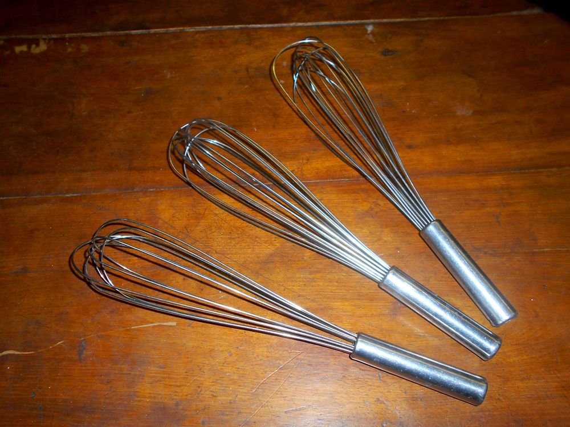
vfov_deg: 53.1
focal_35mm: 26
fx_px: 428
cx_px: 285
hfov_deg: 67.3
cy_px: 214
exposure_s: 1/25
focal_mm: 4.6
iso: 80
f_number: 3.2
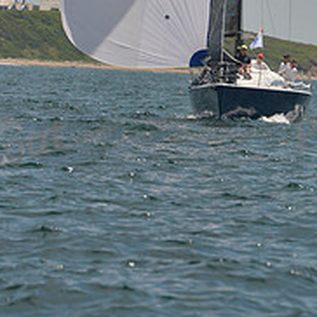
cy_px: -136
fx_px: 5615
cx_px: 203
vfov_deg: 3.2
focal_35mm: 542
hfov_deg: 3.2
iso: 400
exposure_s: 1/800
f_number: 9
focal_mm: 200
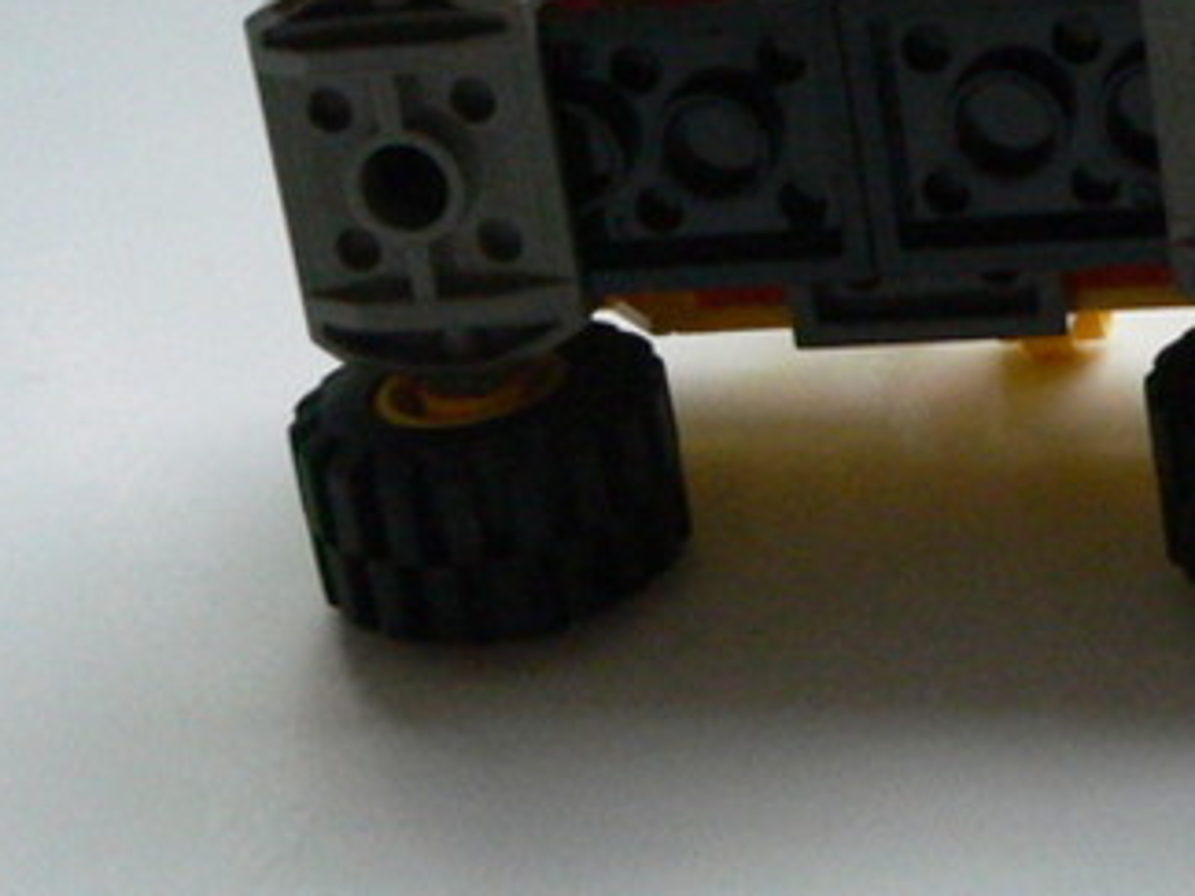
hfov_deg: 18.4
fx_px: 3452
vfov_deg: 14.8
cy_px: 282
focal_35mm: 100
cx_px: 1497
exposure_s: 1/125
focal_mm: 6
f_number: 3.7
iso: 400
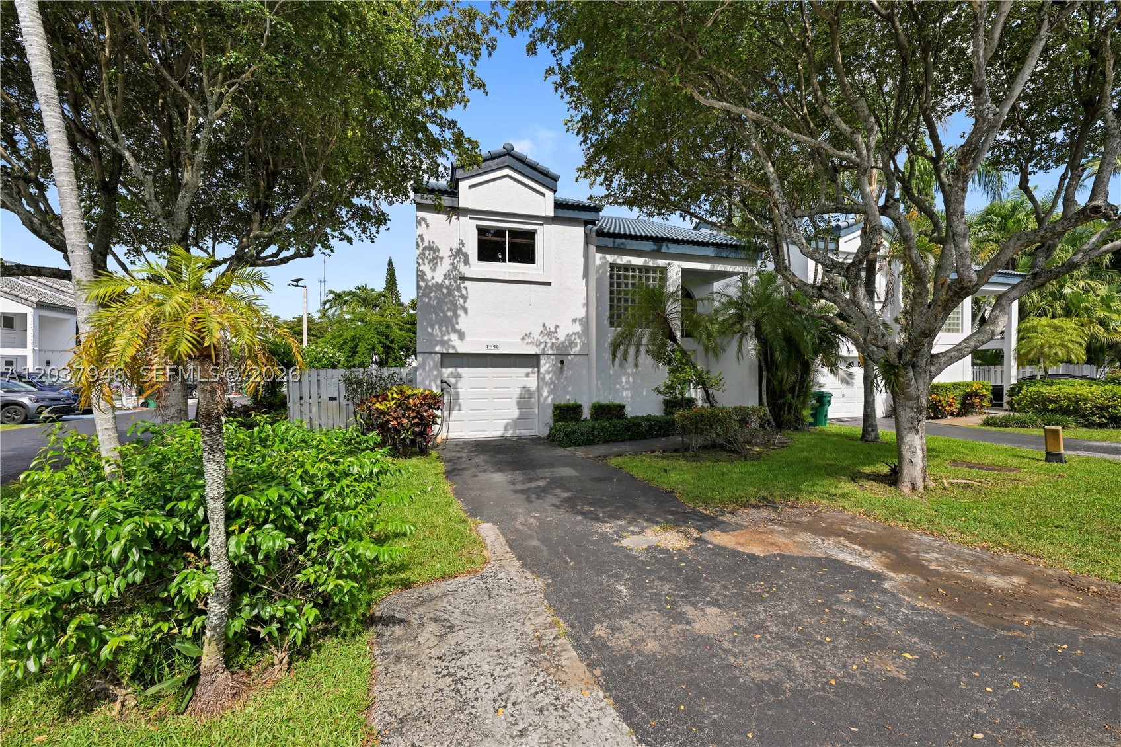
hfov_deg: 104.3
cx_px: 560
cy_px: 374
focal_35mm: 14
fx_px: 436
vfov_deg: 81.2
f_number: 9
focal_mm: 14
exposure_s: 1/160
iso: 100
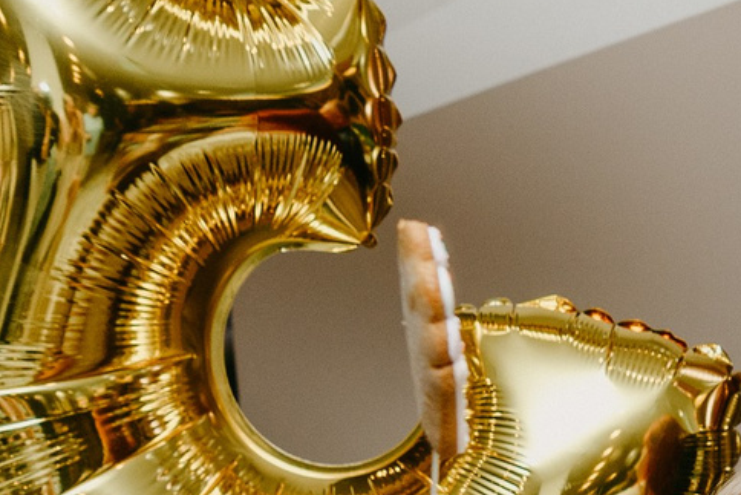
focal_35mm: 164
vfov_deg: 8.2
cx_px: 1531
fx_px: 3376
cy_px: 736
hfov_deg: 11.2
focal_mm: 31
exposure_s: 1/160
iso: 125
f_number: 3.5
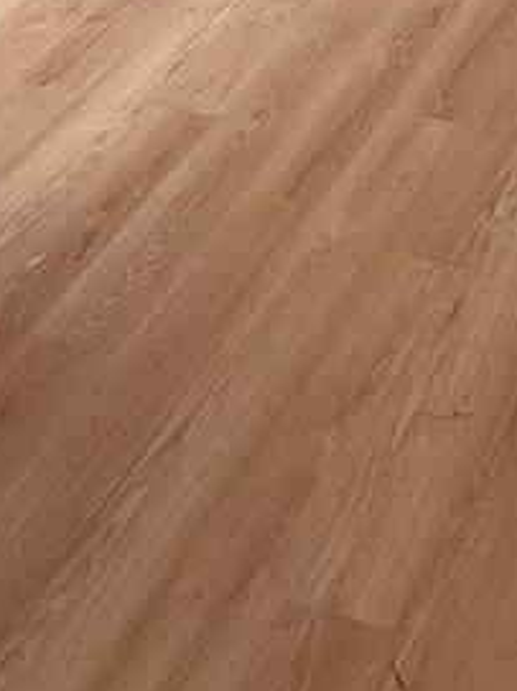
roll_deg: -1.3
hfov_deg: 20.2
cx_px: 784
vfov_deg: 21.2
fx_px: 1236
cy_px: -543
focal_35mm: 62
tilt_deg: -13.6
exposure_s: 1/99
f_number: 2.2
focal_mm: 2.22
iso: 80
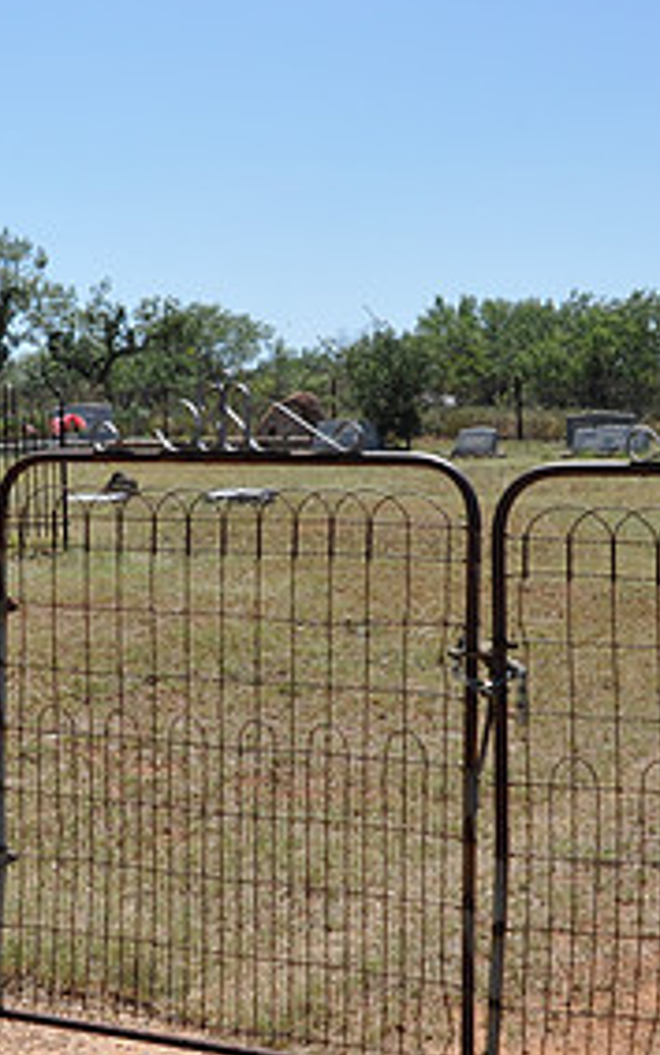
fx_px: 2157
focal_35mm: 75
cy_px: 610
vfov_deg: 27.5
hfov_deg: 17.4
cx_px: 306
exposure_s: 1/250
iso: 200
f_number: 8
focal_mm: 24
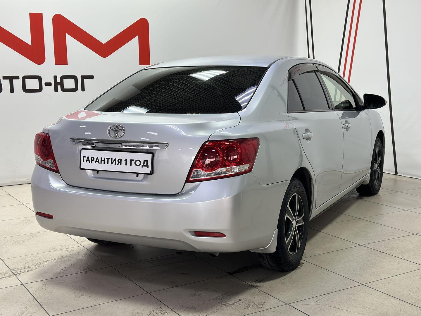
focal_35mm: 48
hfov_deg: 39.7
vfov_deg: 30.3
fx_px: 584
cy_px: 158
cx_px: 210
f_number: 1.78
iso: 64
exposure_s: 1/100
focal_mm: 6.86
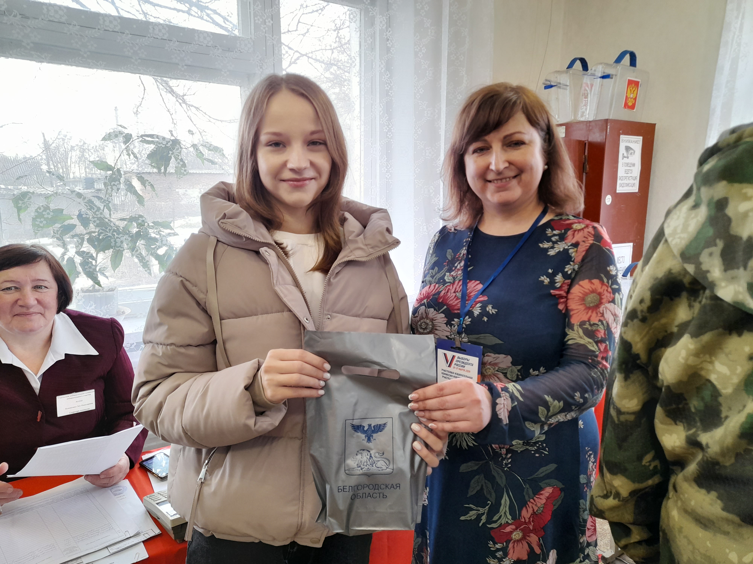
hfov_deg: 69.4
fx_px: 544
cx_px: 376
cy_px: 282
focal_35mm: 25
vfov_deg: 54.9
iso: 100
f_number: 2
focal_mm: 4.6
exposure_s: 1/50
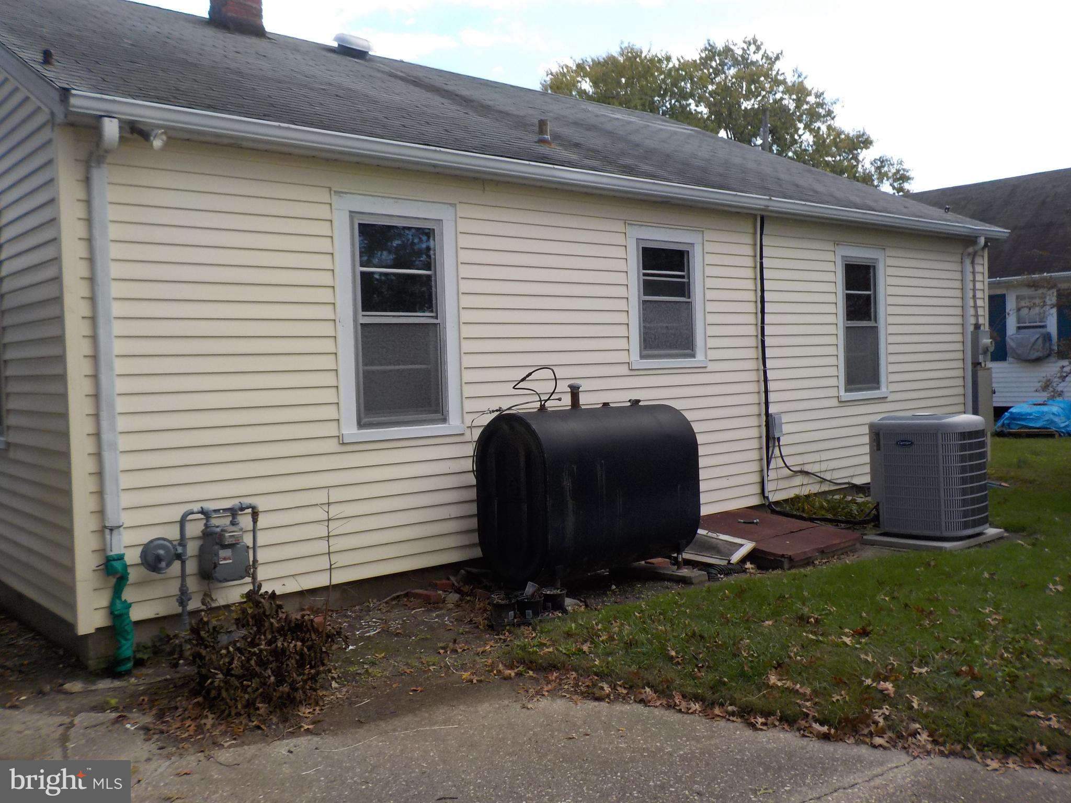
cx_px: 536
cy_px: 402
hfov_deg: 60.0
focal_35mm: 30
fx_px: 928
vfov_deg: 46.8
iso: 125
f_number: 3.3
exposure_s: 1/800
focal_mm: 4.1
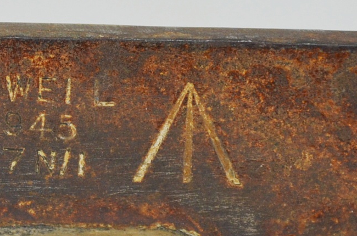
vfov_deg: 2.7
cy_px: 139
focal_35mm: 512
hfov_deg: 4.0
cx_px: 98
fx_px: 5065
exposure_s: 1/250
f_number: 5.6
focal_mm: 90
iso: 560
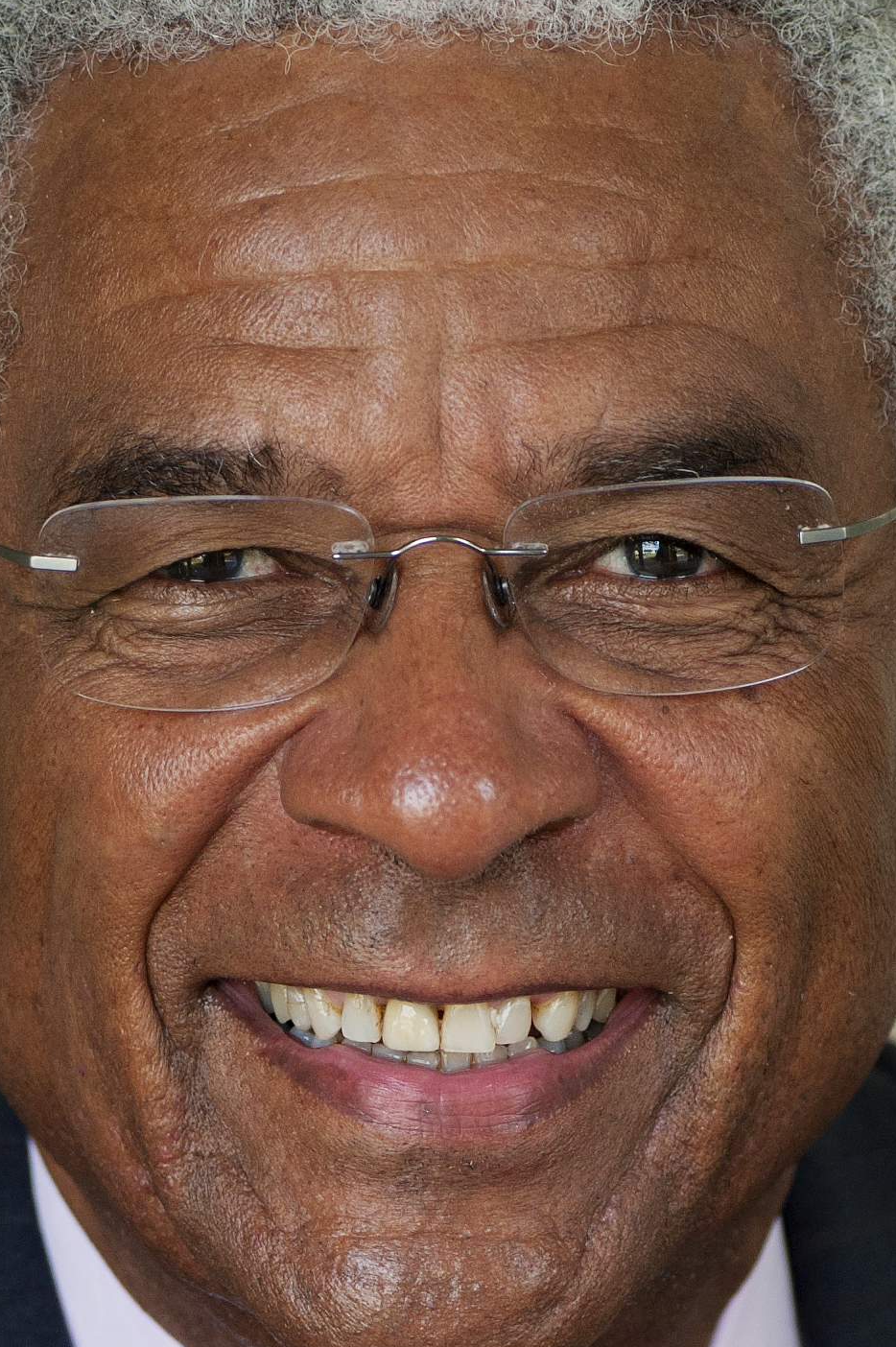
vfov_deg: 7.1
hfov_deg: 4.8
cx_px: 570
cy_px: 1570
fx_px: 10767
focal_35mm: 288
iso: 640
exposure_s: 1/400
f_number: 4.5
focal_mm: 95
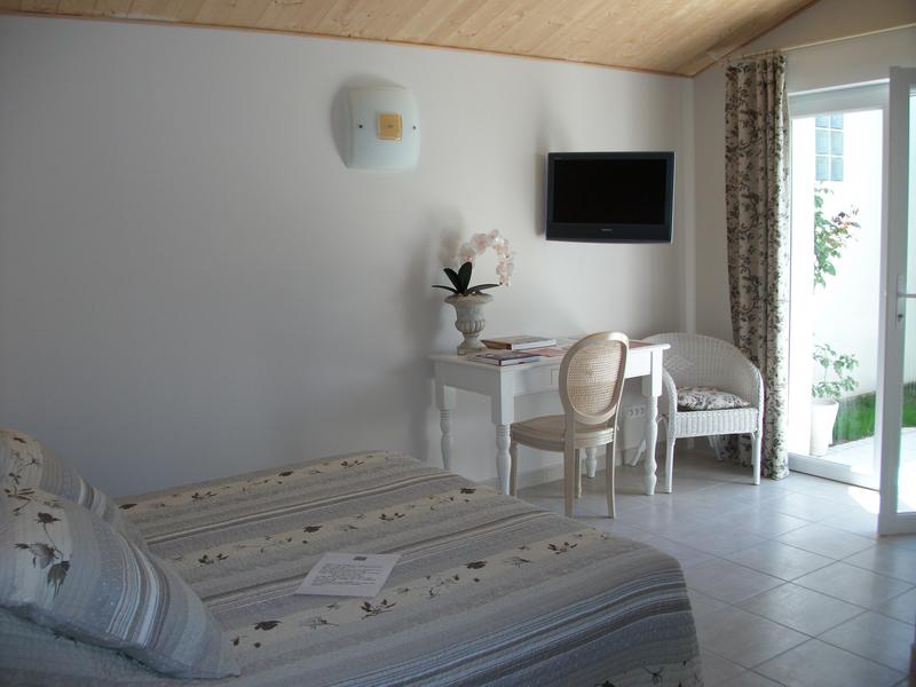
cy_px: 344
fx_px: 820
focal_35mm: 31
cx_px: 458
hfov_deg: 58.4
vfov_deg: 45.4
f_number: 2.9
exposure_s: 1/137
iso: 80
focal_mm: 5.7
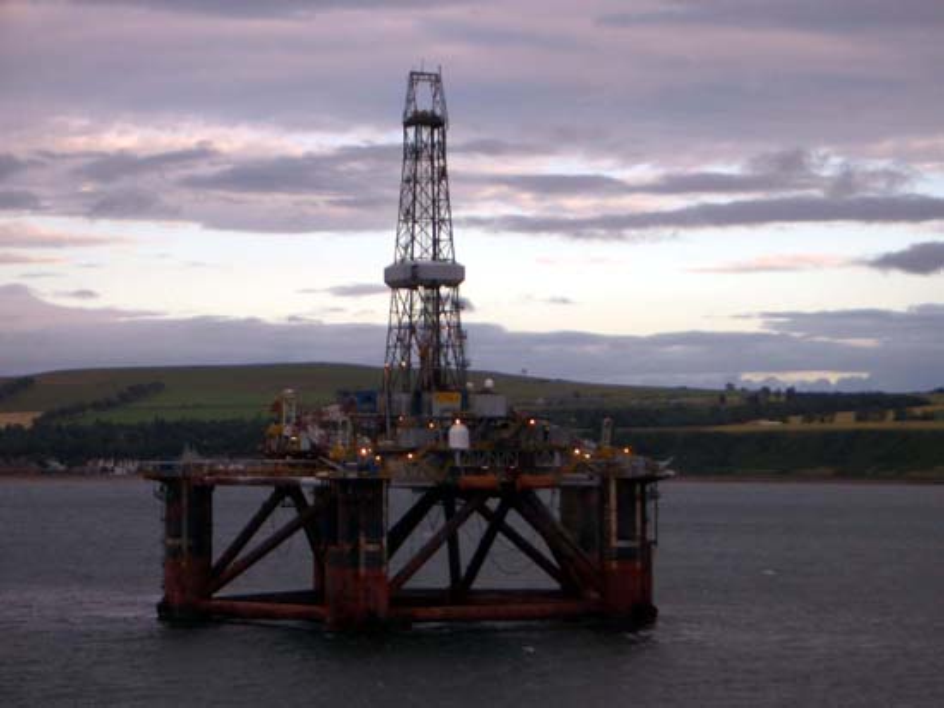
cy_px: 354
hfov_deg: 18.7
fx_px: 2865
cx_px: 472
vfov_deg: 14.1
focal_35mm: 105
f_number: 4.8
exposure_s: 1/160
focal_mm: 17.4
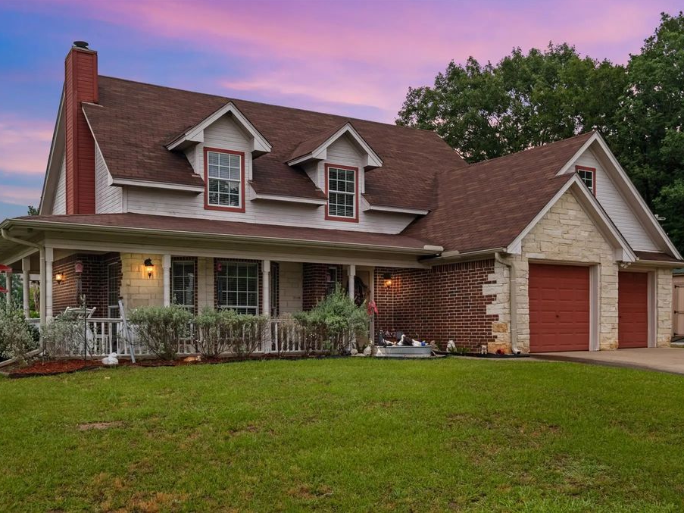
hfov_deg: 51.3
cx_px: 318
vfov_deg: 39.6
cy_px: 255
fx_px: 711
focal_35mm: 36
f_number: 6.4
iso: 160
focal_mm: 21.9
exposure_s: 1/125
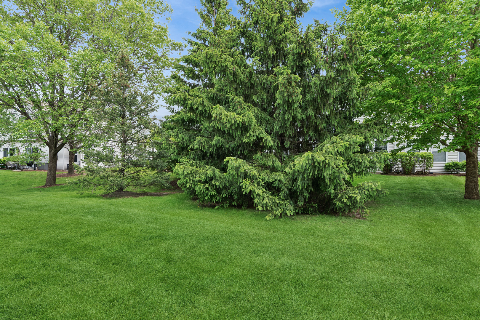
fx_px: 240
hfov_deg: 90.0
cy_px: 160
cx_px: 240
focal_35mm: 18
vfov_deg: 67.4
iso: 250
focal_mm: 12
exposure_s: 1/160
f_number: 8
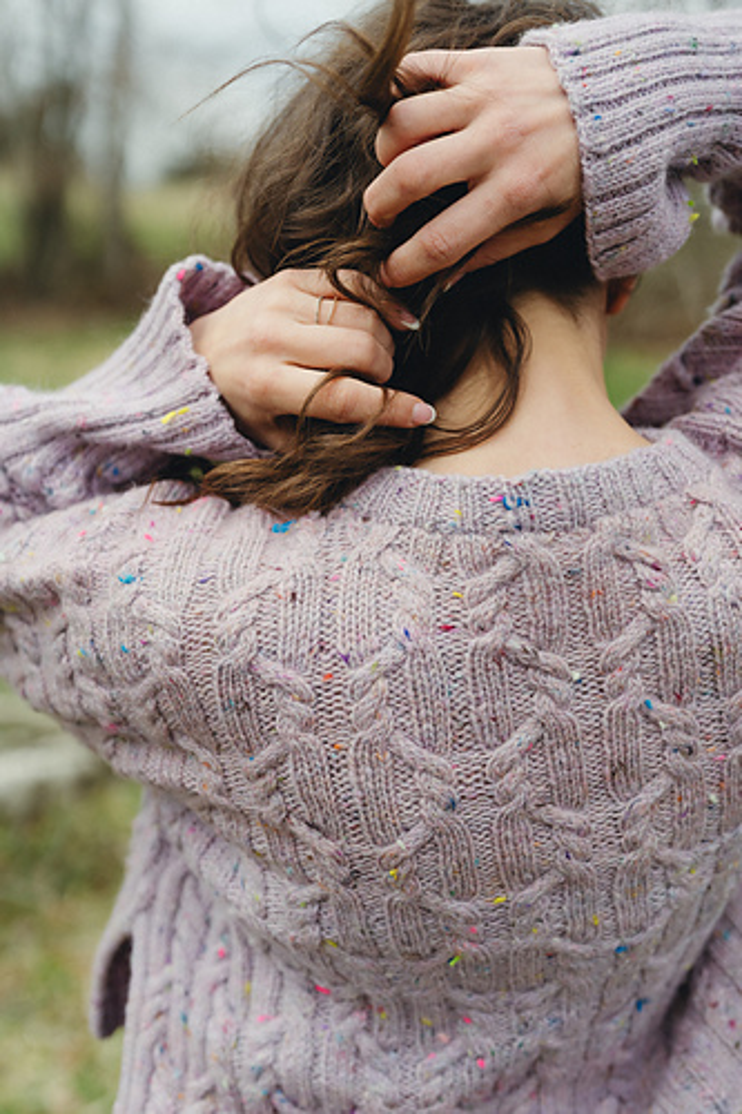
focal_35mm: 50
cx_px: 371
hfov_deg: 27.0
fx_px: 1547
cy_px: 557
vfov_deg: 39.6
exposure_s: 1/3200
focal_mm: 50
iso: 250
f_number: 2.8
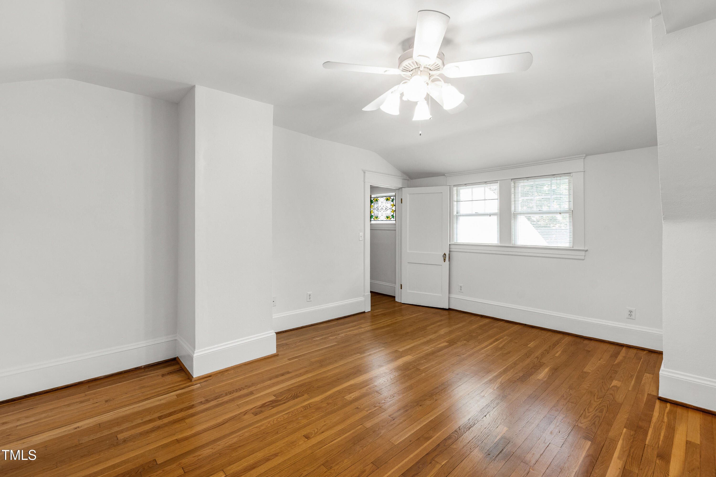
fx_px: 298
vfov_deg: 77.3
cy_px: 238
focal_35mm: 15
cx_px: 358
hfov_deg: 100.4
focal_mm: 10
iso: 100
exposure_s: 1/1.25
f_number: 8
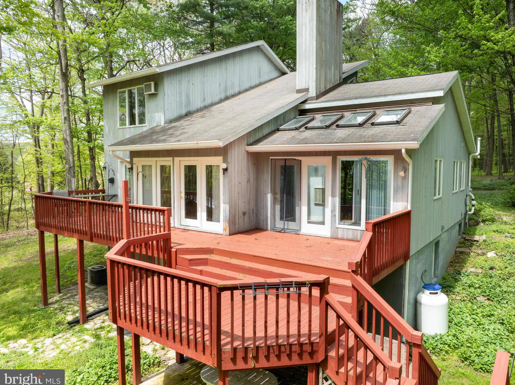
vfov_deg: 54.8
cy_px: 190
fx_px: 372
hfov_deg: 69.4
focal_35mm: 25
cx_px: 268
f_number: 7.1
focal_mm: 12.29
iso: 100
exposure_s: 1/100
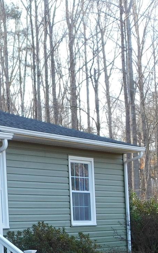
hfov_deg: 11.0
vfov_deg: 17.5
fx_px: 813
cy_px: 220
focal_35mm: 118
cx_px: -9
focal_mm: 7.1
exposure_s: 1/80
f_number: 3.6
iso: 125
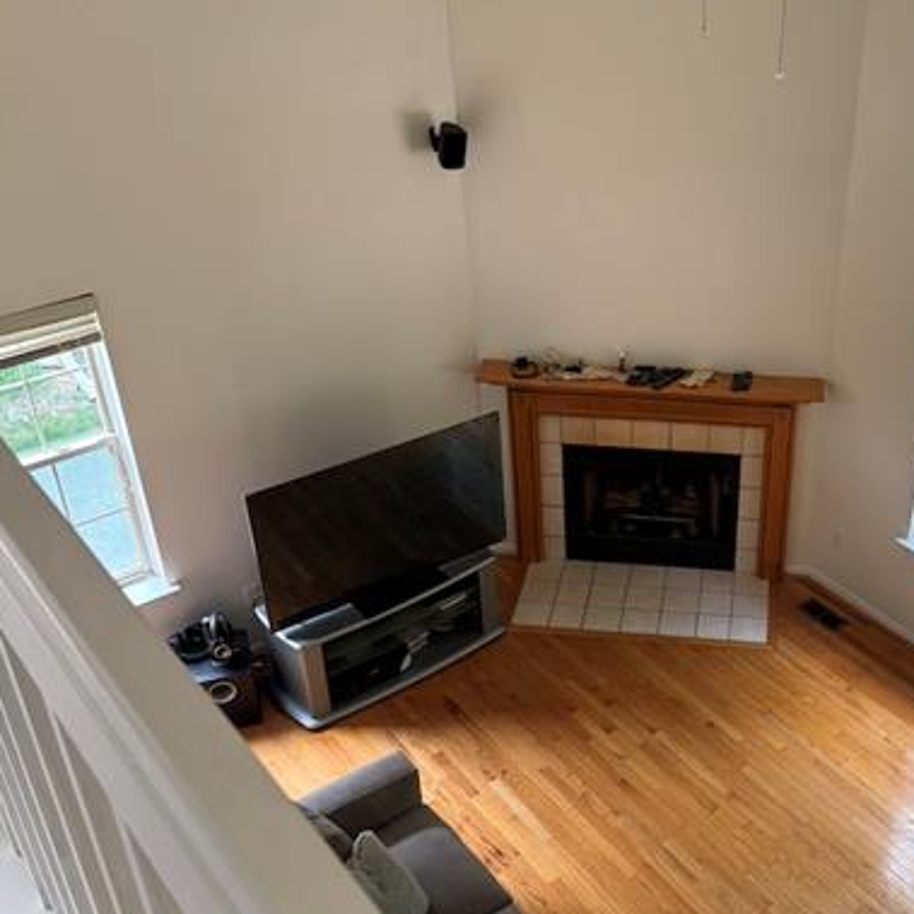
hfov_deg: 38.3
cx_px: 674
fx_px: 1285
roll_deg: -0.4
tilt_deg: -34.7
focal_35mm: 43
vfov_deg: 39.1
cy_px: 518
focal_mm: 6.76
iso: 160
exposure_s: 1/121
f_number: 1.78
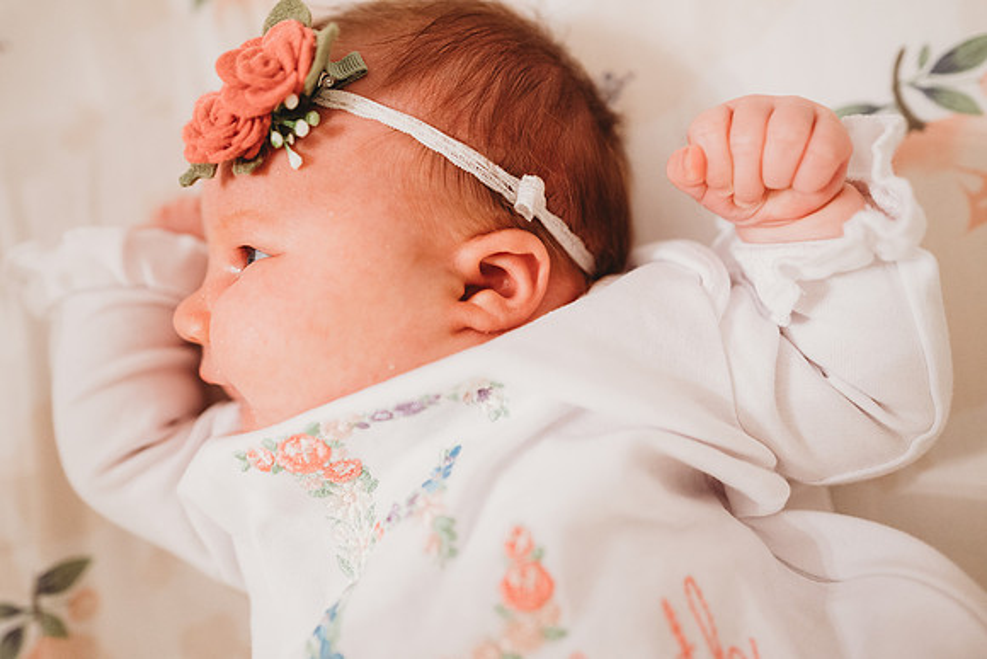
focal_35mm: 24
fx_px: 658
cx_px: 494
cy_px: 330
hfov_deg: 73.7
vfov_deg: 53.2
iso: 1600
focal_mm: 24
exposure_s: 1/125
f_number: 2.2
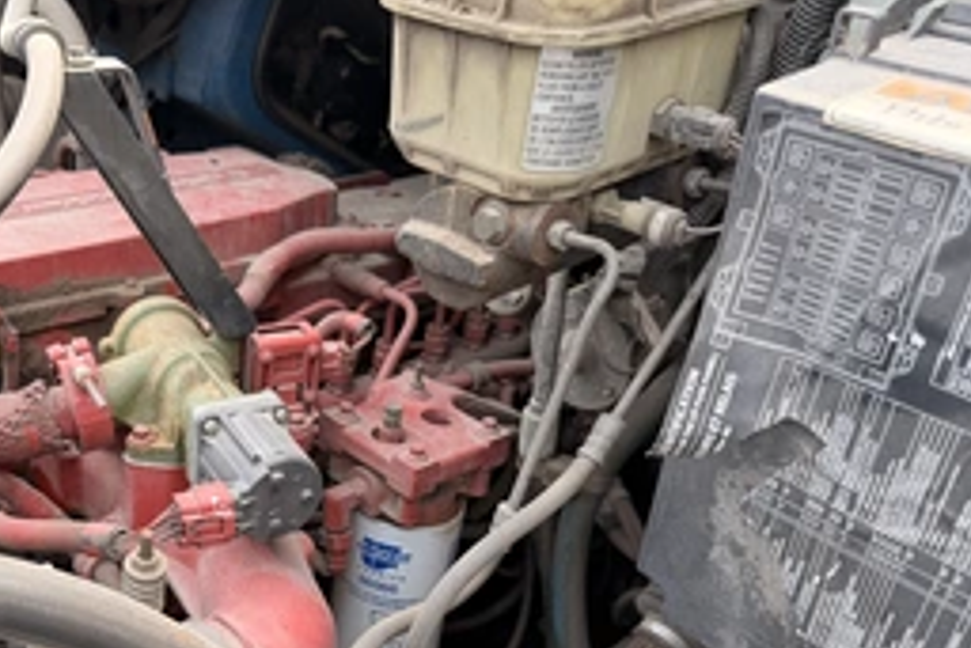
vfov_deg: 33.7
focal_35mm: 39
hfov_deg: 47.9
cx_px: 258
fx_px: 1052
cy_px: 466
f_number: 1.78
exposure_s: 1/665
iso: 80
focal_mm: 6.76
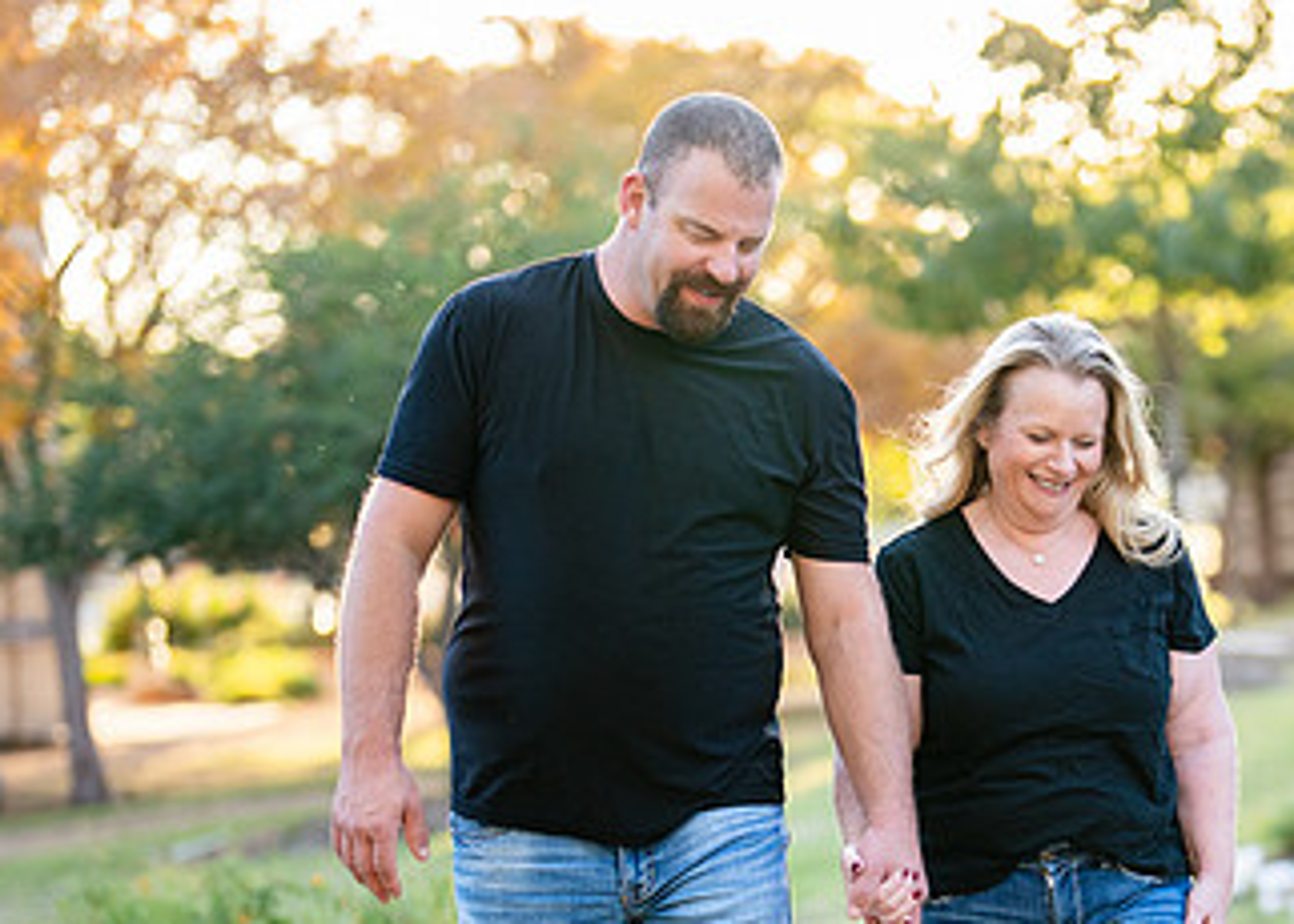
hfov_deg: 17.1
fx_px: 4263
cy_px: 863
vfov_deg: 12.3
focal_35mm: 116
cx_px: 1007
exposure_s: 1/1600
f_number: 1.2
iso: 320
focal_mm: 50
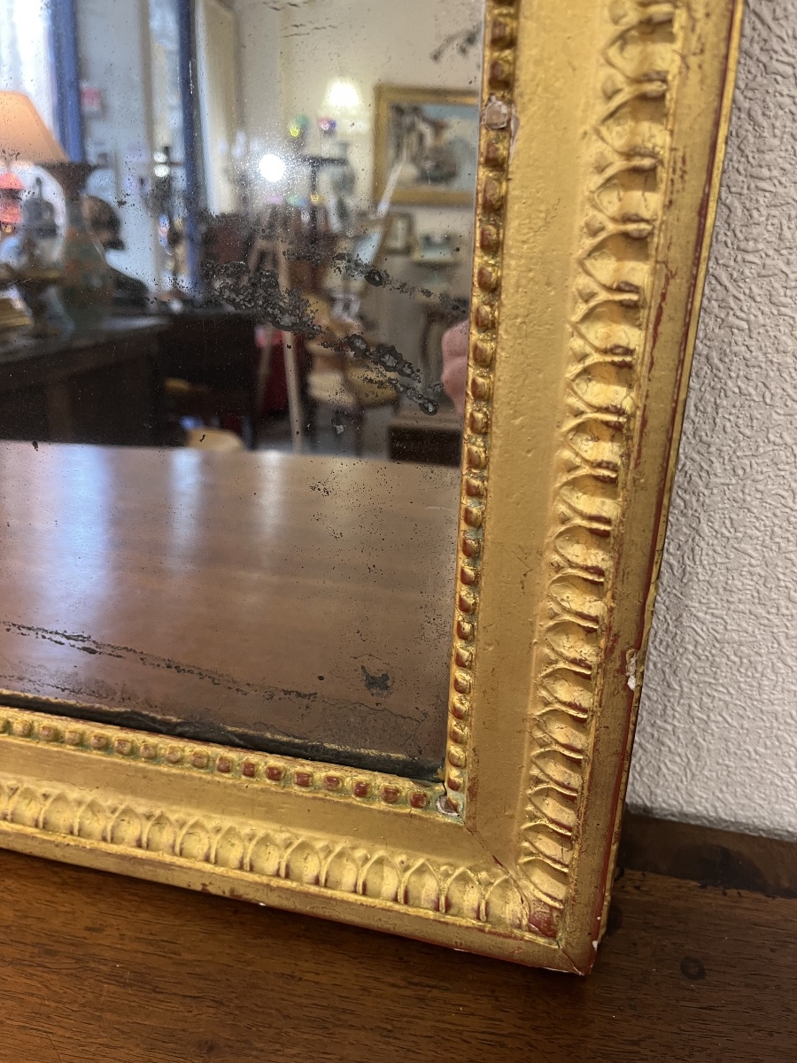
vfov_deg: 67.3
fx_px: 798
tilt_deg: -26.2
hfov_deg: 53.1
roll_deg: -0.8
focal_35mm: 26
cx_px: 398
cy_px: 532
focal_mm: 5.1
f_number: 1.6
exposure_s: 1/50
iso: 160
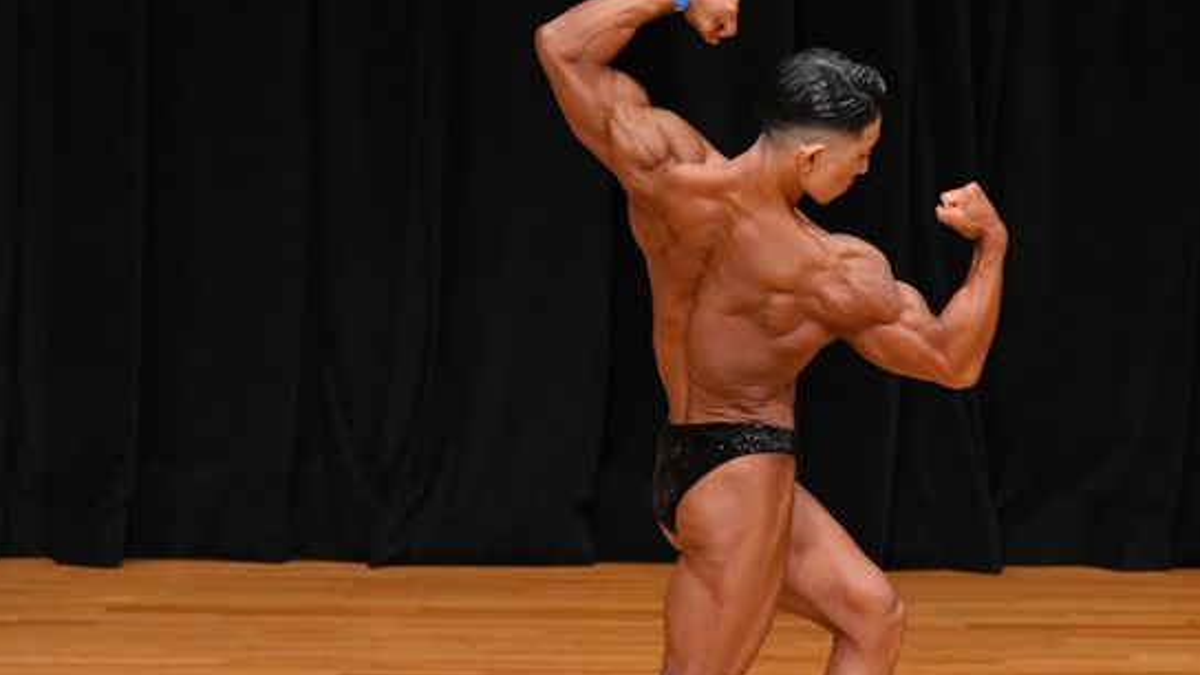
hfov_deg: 5.1
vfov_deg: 2.9
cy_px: 441
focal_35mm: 425
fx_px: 13523
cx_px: 802
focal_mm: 190
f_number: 5.6
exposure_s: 1/400
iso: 3200
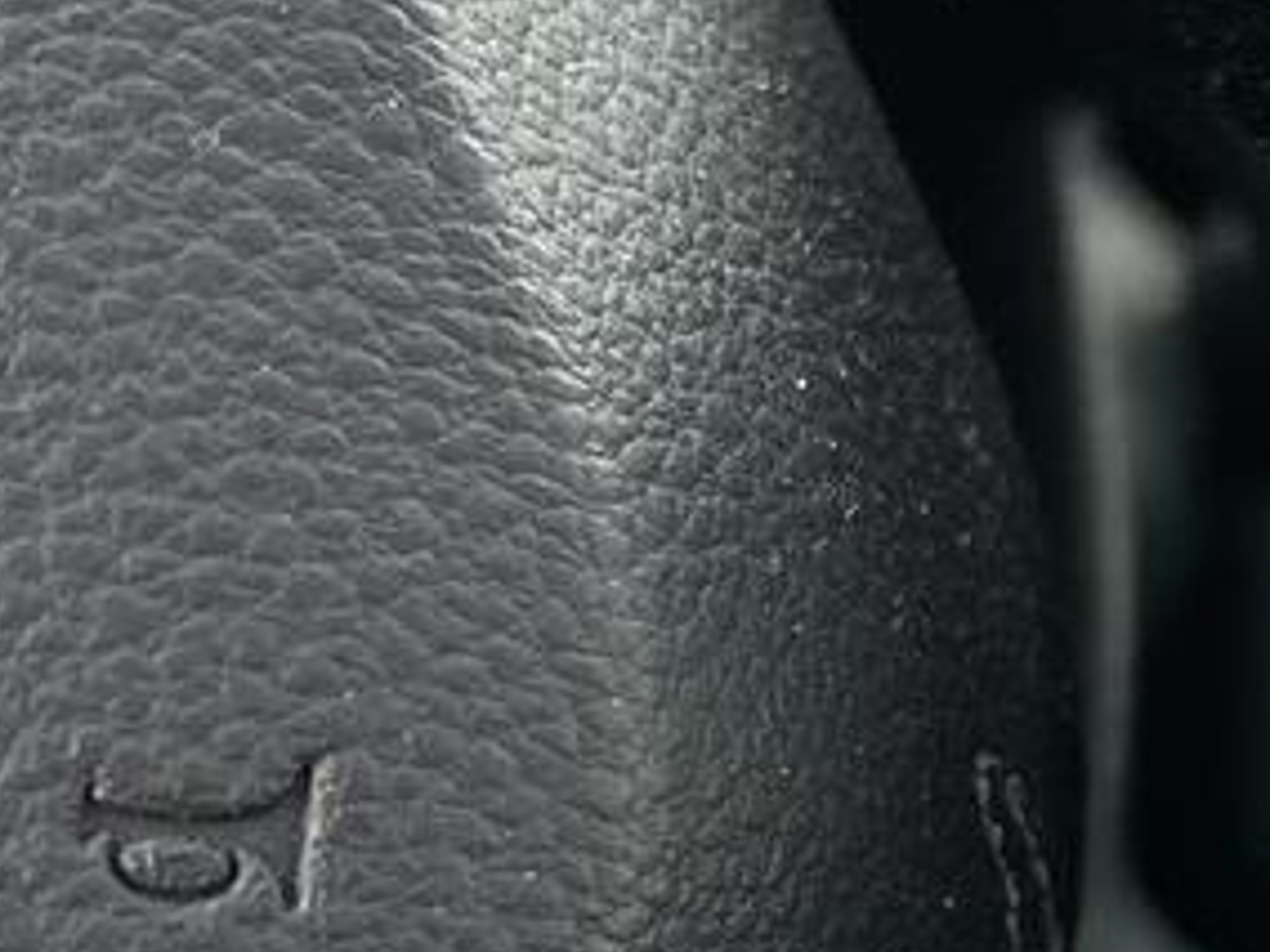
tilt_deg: -27.0
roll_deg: -1.9
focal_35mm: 132
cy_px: 818
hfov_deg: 14.5
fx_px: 4843
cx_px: 1507
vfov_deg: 11.2
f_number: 1.6
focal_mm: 5.96
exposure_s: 1/196
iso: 125
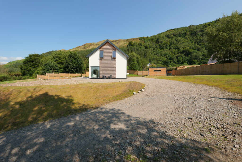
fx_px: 94
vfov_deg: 81.2
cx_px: 121
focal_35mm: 14
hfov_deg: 104.2
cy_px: 81
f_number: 5
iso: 100
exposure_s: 1/400
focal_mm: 14
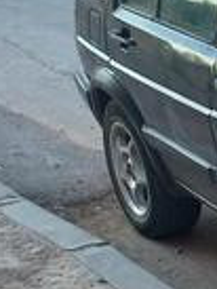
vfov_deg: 16.5
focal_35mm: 119
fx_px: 993
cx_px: 609
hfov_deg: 10.0
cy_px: 168
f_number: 1.8
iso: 100
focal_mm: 4.65
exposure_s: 1/50
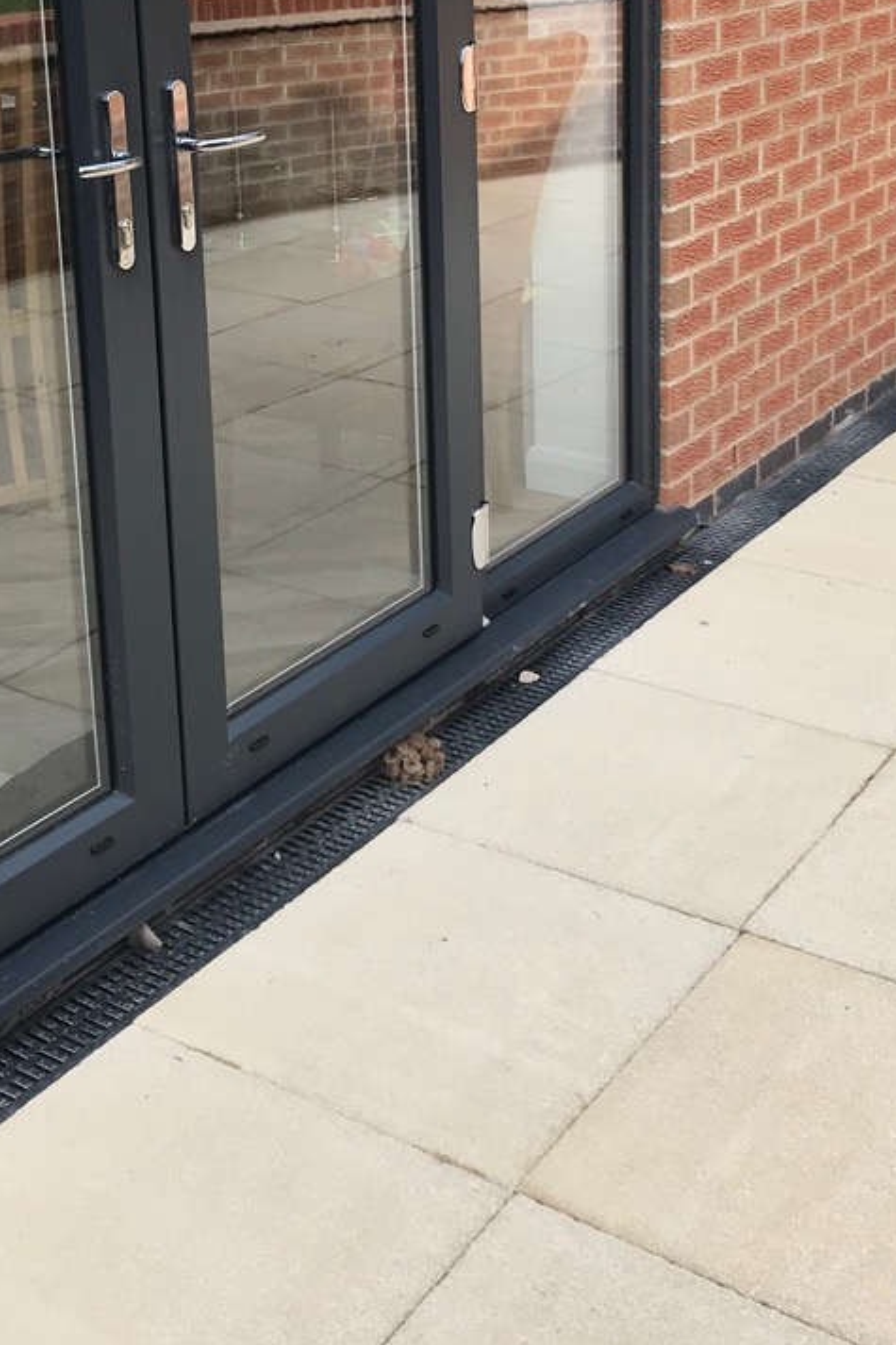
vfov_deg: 38.8
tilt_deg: -11.7
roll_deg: +1.9
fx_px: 1830
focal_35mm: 49
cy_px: 262
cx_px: 502
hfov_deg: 27.5
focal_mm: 3.99
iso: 20
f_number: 1.8
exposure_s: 1/556
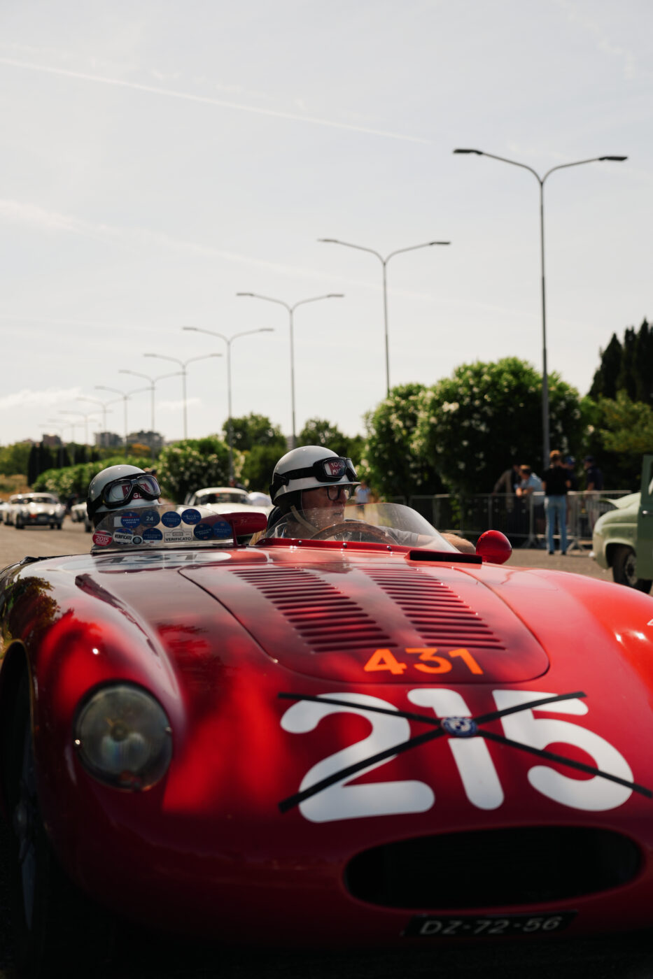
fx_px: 1442
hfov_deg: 25.5
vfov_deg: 37.5
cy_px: 490
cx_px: 326
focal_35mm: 53
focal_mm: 53
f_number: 4
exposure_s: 1/500
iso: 100
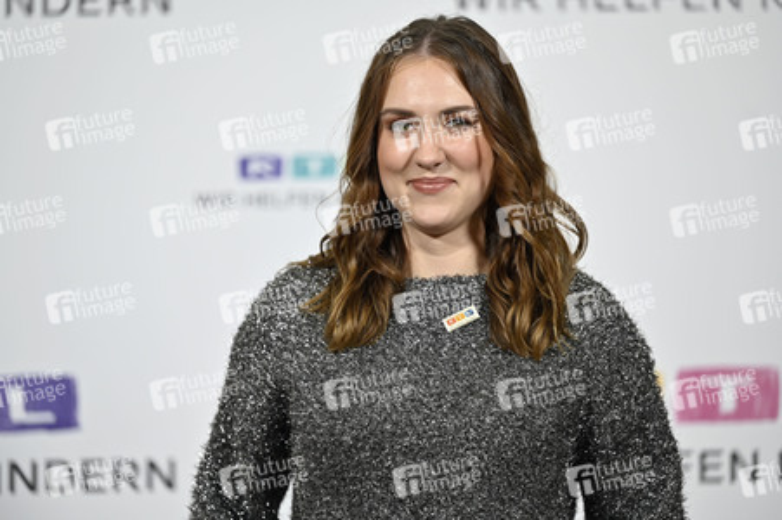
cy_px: 260
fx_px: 3256
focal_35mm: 150
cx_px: 391
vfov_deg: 9.1
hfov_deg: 13.7
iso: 1000
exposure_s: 1/640
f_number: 2.8
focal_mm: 150
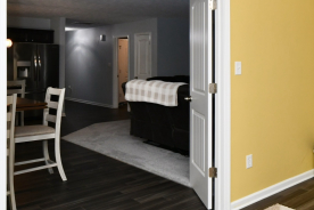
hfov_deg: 46.8
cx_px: 270
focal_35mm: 38
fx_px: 331
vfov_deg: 34.7
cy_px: 70
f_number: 6.3
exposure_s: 1/60
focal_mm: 14
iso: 640
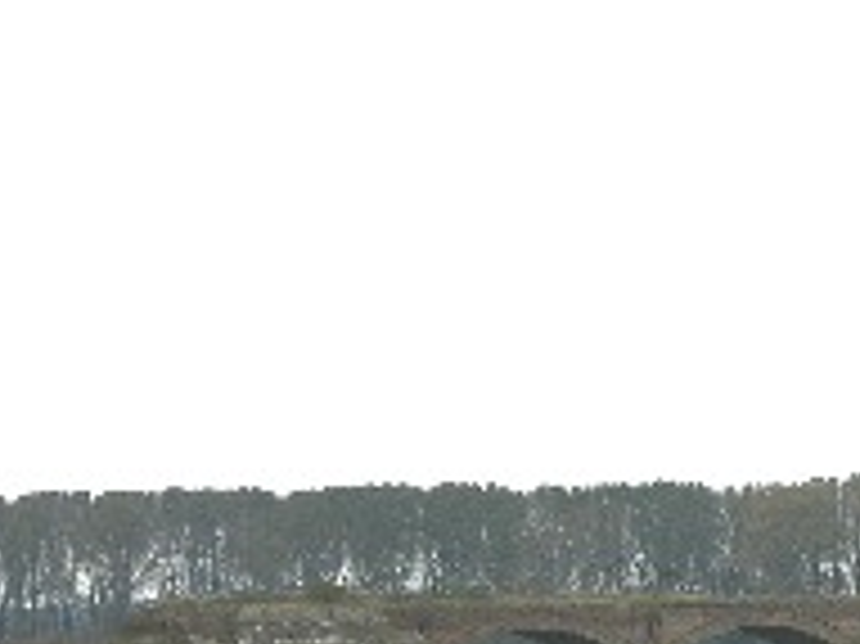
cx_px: 1164
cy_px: 594
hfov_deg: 4.6
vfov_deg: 3.5
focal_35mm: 430
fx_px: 10676
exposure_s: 1/77.9
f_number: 4.3
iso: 50
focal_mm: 34.7
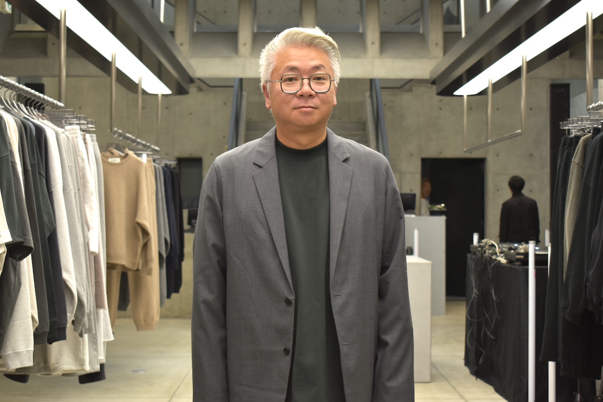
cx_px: 302
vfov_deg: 23.8
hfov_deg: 35.0
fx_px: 955
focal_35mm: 57
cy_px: 201
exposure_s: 1/80
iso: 400
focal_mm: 38
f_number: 4.8
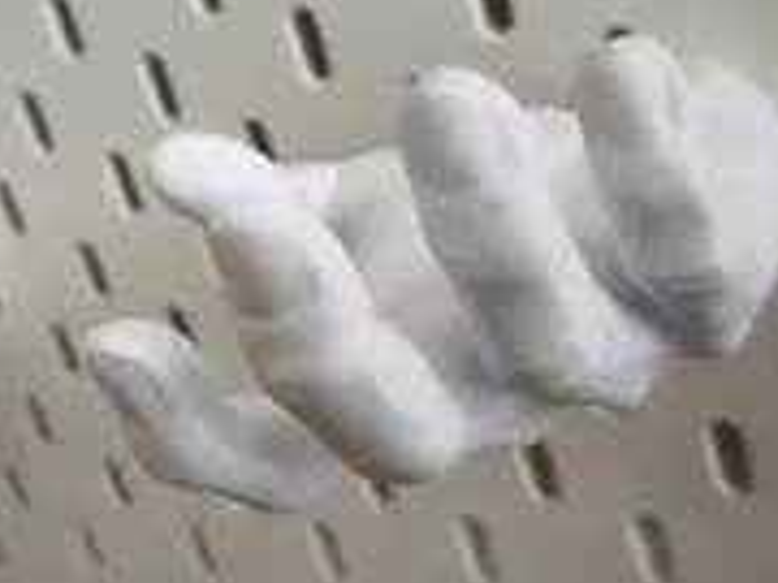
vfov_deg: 28.5
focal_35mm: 51
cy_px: 229
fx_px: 1146
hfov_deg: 36.4
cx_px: 169
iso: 800
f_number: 1.6
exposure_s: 1/33.3
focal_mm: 6.57
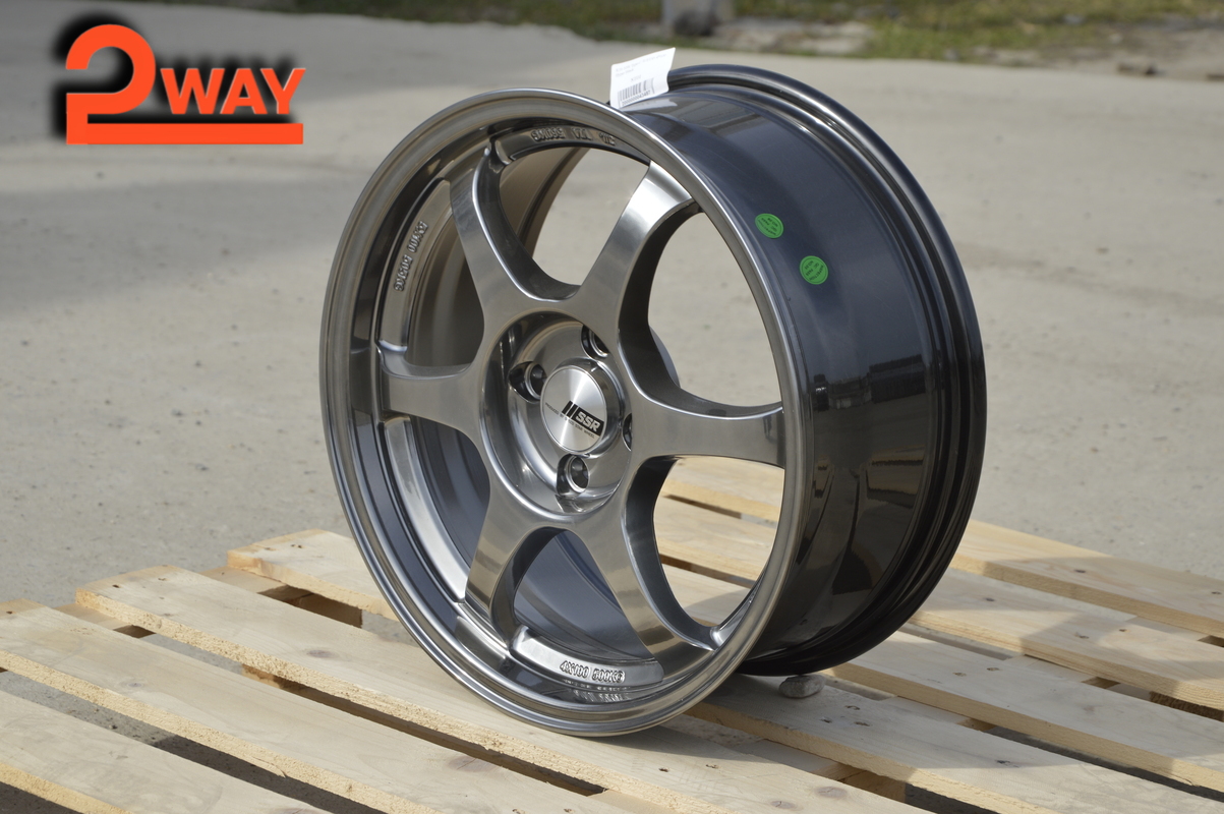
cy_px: 407
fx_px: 3363
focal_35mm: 99
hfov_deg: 20.6
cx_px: 612
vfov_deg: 13.8
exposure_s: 1/250
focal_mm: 66
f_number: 8
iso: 100
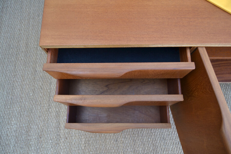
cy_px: 77
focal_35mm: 27
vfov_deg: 47.9
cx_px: 116
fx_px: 173
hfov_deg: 67.4
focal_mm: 18
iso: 110
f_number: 3.5
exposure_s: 1/125
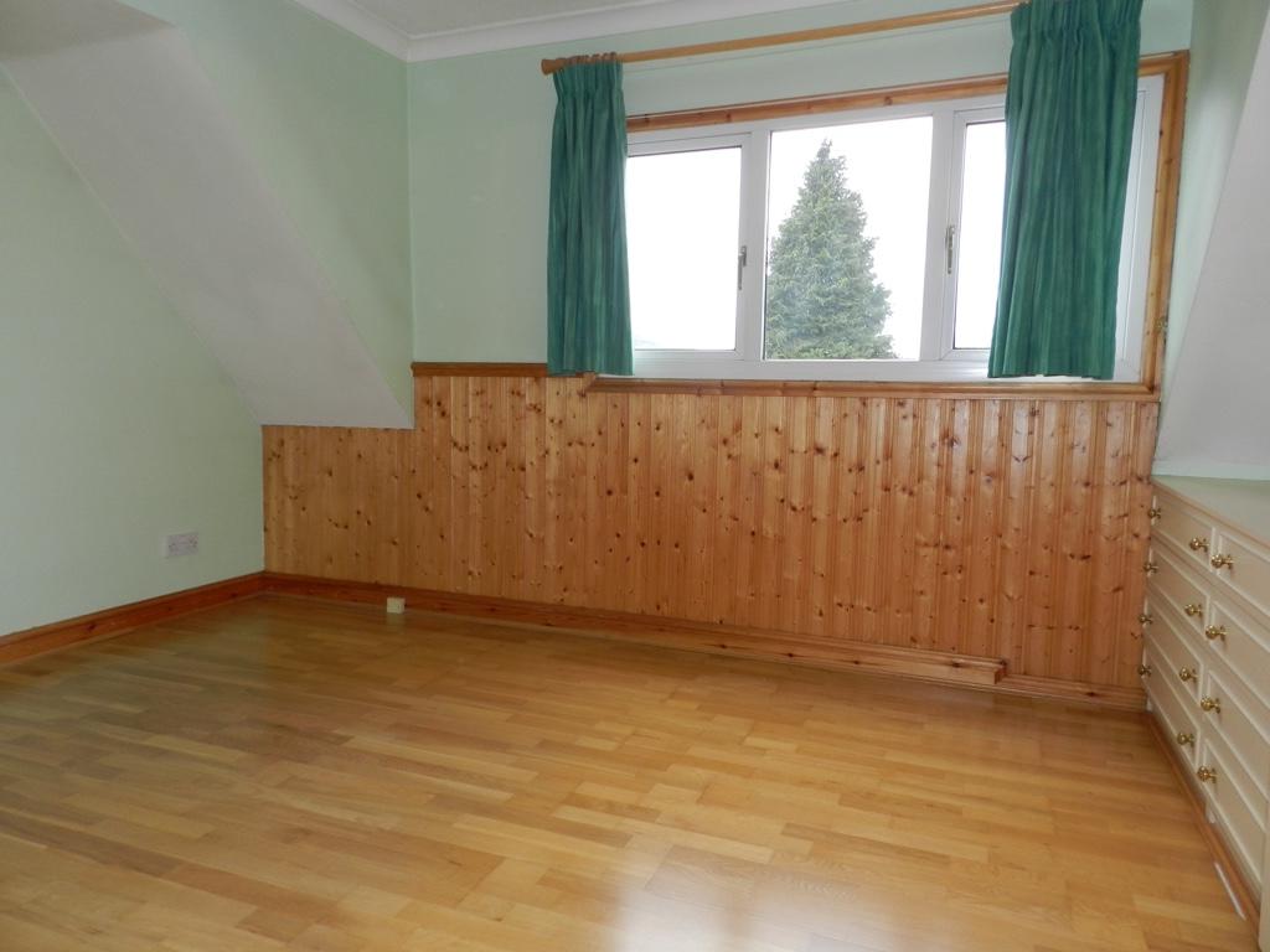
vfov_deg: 58.9
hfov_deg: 73.9
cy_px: 476
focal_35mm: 23
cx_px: 635
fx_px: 844
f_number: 3.4
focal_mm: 4
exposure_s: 1/30
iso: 160
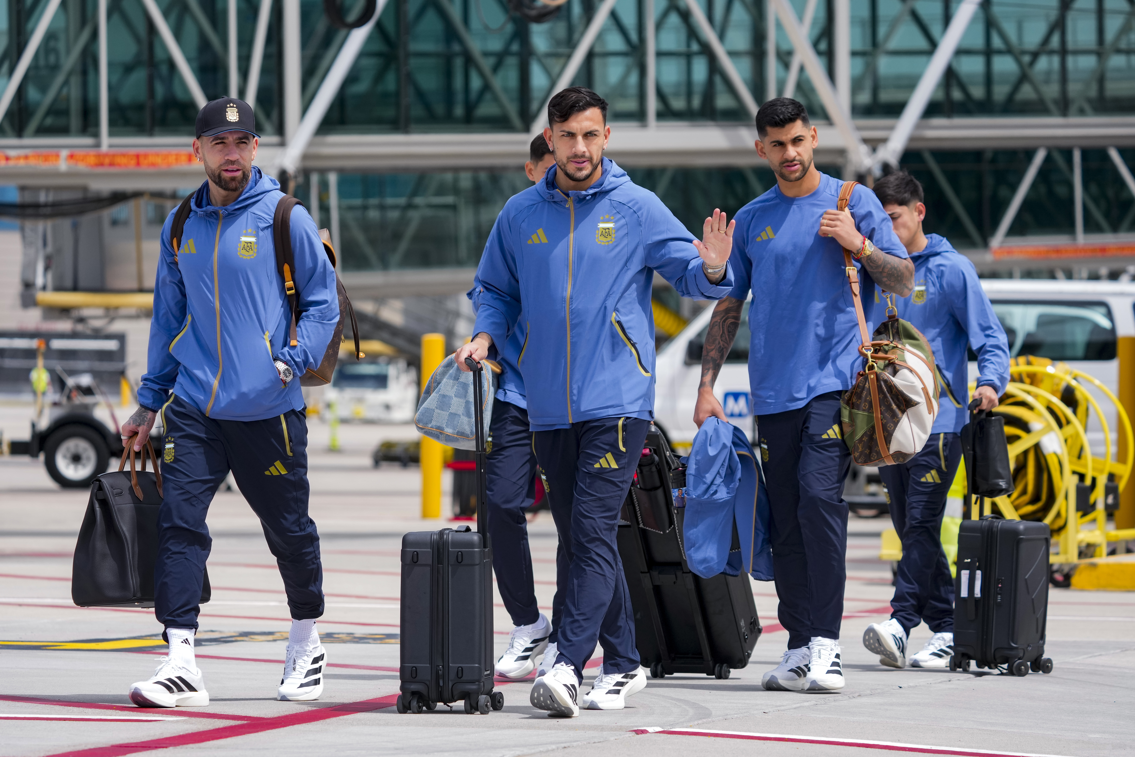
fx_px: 6463
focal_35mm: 205
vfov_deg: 6.7
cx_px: 568
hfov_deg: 10.0
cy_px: 378
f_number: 6.3
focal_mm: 205
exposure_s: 1/1600
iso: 500
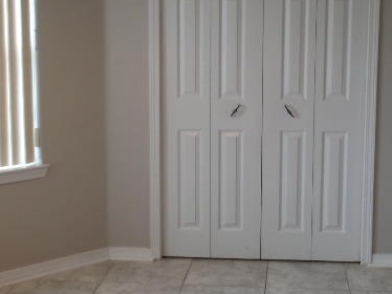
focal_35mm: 63
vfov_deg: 23.2
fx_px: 713
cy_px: 120
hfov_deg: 30.7
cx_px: 234
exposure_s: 1/40
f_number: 2.8
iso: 100
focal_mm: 4.1
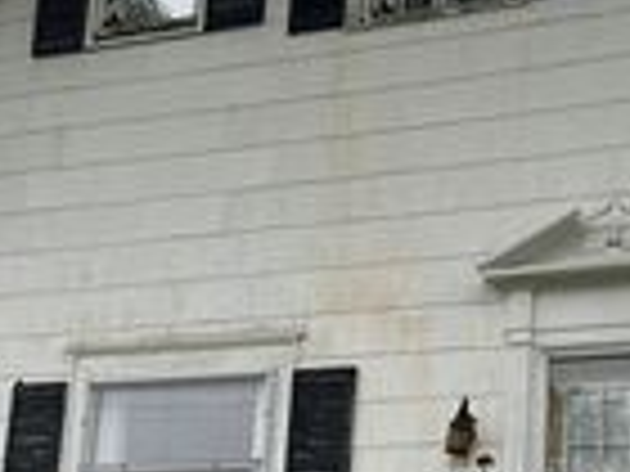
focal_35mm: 93
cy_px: 443
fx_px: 1693
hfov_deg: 21.0
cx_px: 432
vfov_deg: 15.7
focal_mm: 5.7
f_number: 1.5
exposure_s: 1/575
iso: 50
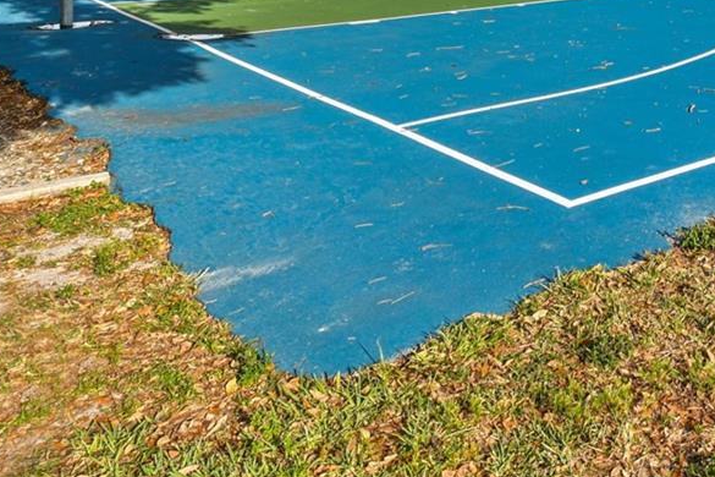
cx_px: 627
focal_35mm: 41
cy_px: -100
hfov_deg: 43.8
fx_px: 814
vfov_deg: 28.3
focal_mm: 10
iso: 100
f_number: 7.1
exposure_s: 1/60
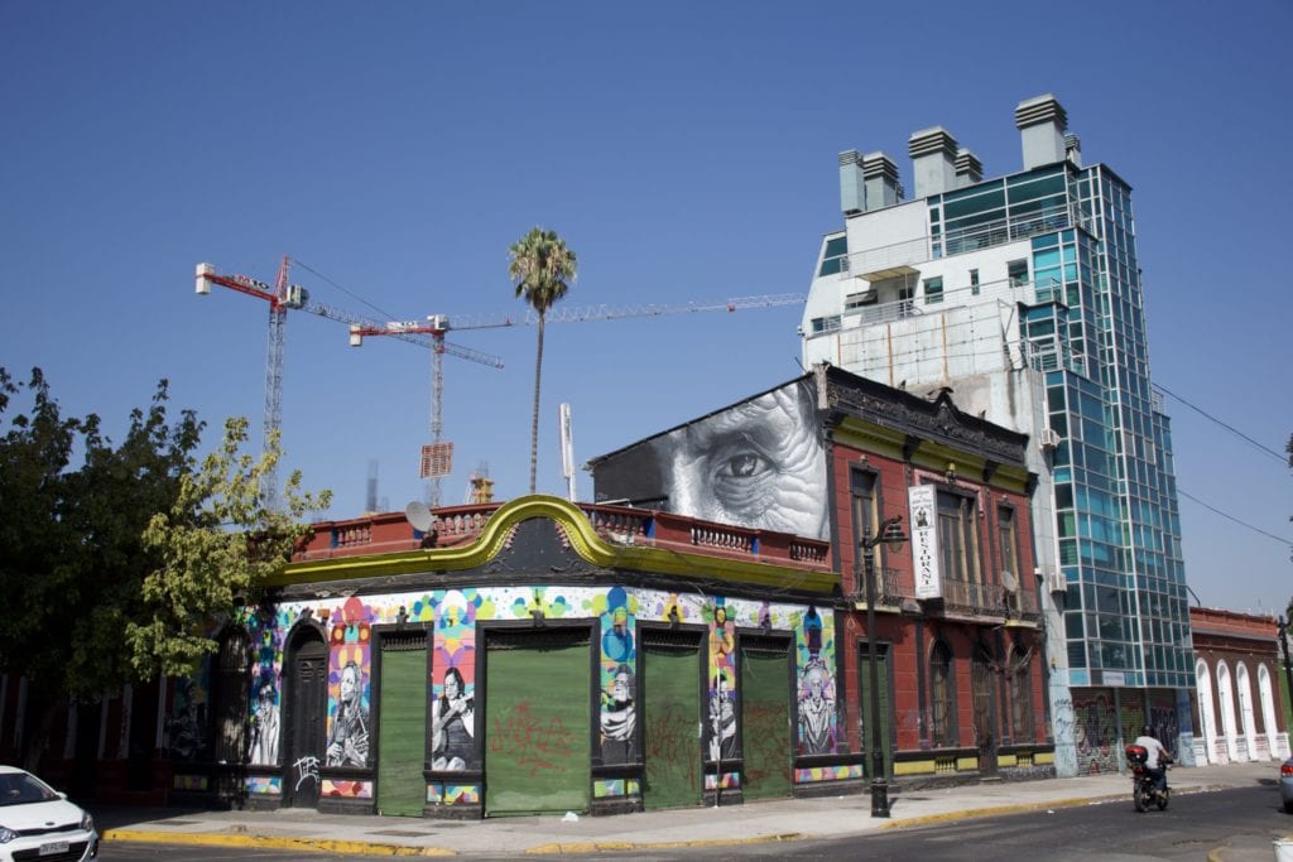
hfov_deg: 53.1
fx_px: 1293
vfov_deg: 36.9
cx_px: 646
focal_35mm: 36
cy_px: 431
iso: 250
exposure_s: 1/2500
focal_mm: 24
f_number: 4.5
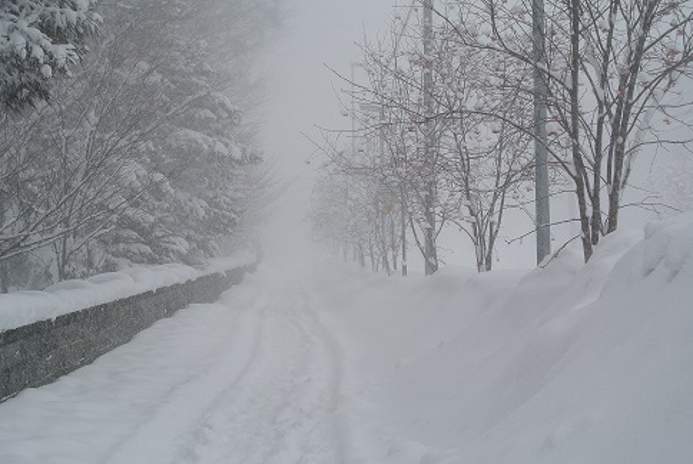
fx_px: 1561
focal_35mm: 81
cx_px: 346
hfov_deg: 25.0
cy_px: 232
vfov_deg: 16.9
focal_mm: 30
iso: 100
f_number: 5.6
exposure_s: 1/100
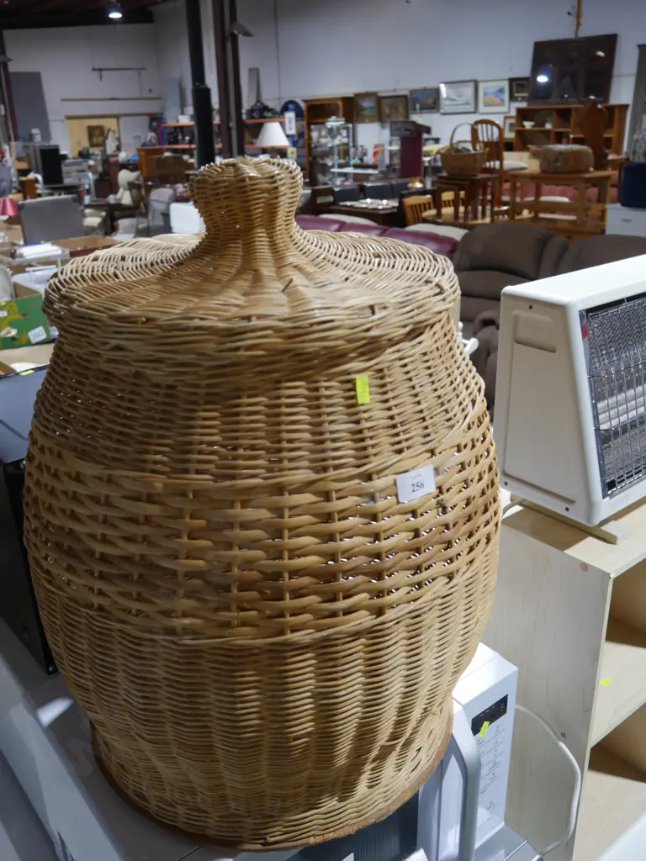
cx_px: 323
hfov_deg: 44.2
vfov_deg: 56.8
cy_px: 430
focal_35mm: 32
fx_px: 796
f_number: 3.6
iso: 400
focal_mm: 16
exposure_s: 1/60
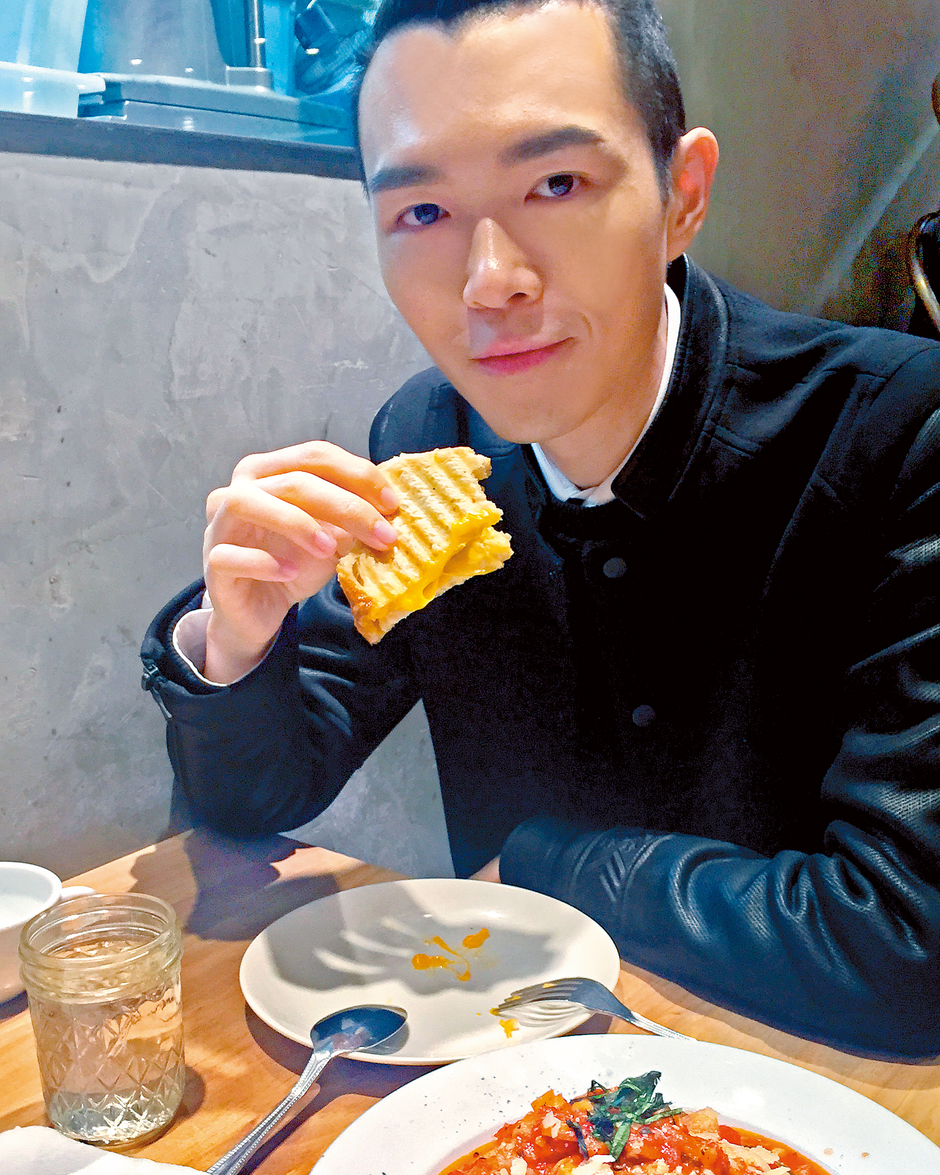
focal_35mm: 39
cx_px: 483
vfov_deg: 46.7
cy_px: 687
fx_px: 1356
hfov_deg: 38.2
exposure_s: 1/30
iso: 250
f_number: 2.2
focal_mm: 4.15
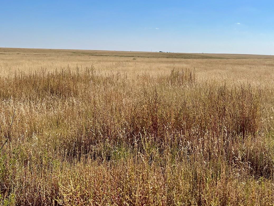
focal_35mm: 40
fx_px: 317
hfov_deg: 46.4
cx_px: 169
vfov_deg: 35.5
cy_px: 65
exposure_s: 1/8696
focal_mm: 5.7
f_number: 1.5
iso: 50
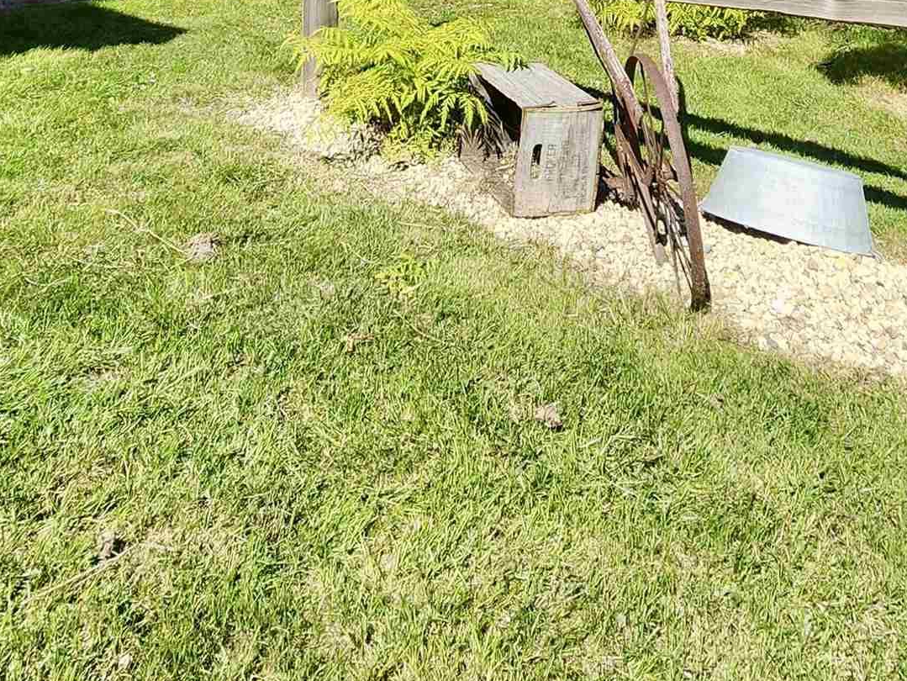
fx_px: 970
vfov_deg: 29.6
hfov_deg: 49.9
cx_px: 522
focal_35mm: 37
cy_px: -239
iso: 50
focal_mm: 2.2
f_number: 2.2
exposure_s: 1/1154
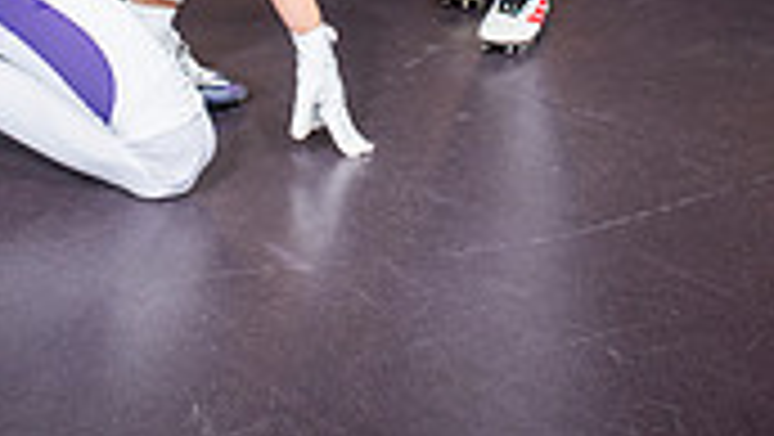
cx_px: 346
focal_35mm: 93
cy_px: -544
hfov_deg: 22.9
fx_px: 1910
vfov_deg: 11.3
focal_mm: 34
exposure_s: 1/250
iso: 800
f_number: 7.1
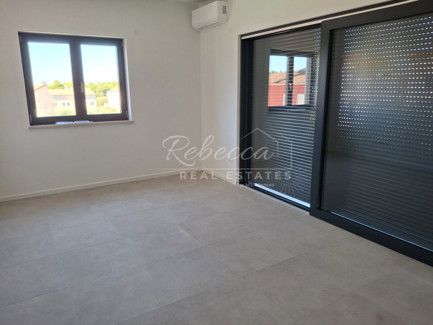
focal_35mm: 25
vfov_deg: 54.9
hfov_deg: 69.4
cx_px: 216
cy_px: 162
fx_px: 313
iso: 64
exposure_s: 1/120
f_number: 1.8
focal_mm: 4.69
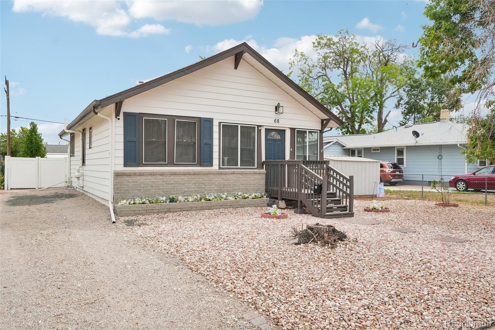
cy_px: 165
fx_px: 371
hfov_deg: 67.4
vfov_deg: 47.9
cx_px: 248
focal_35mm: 27
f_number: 8
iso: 800
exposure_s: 1/1000
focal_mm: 18
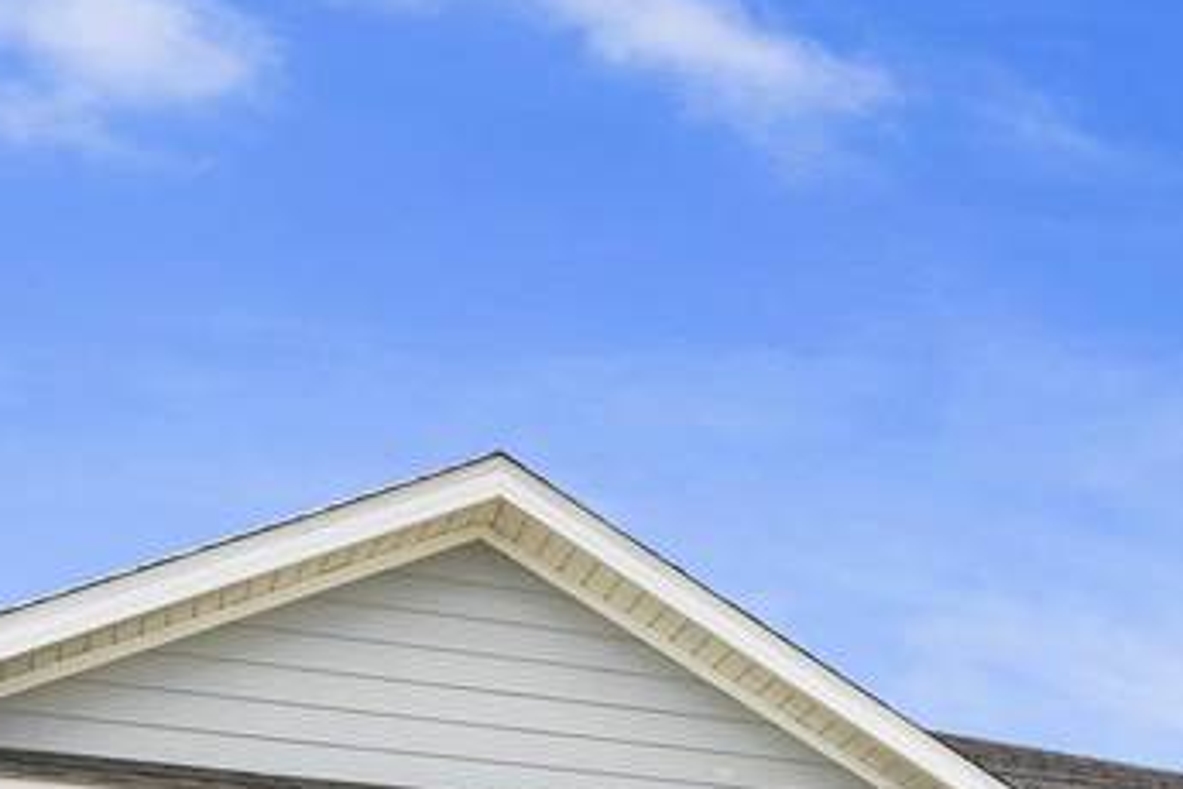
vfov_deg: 18.0
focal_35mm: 65
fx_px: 2131
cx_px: 1152
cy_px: 1285
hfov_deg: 29.2
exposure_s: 1/500
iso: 400
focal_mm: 17.5
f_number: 11
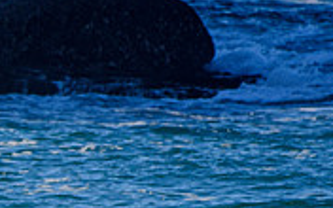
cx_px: -210
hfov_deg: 0.8
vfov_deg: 0.5
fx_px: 22861
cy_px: 296
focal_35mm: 2519
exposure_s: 1/2000
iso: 360
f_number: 5.6
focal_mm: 500
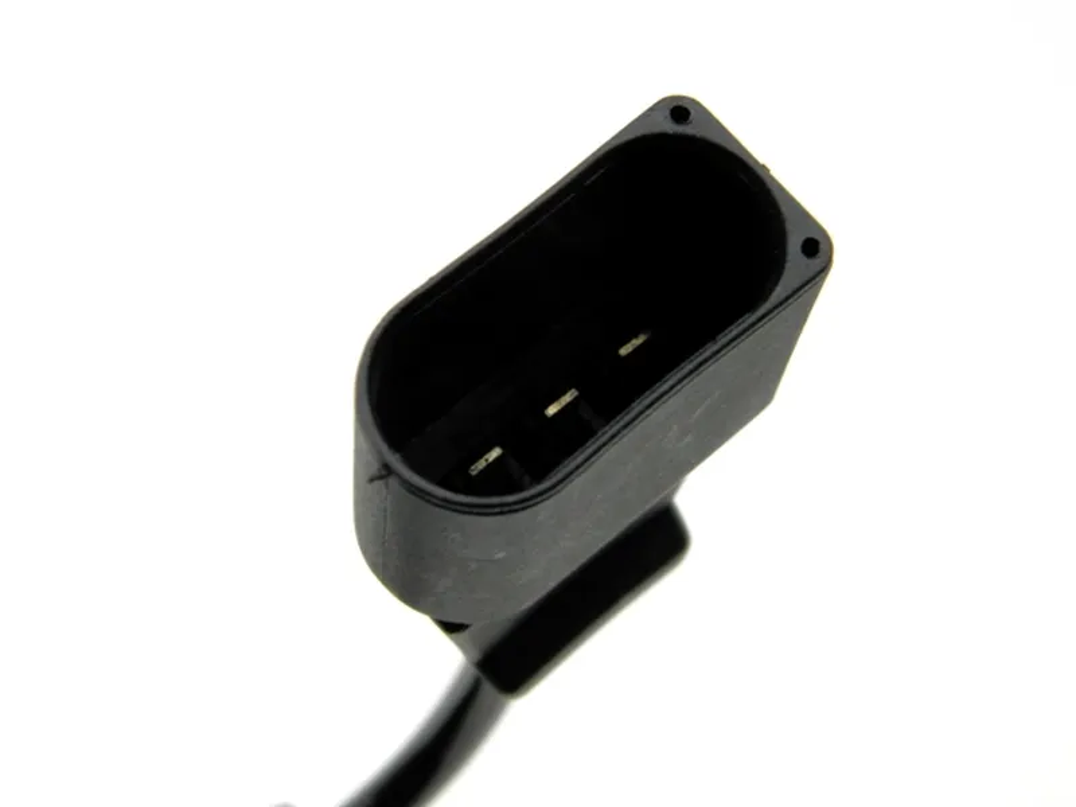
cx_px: 538
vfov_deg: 18.0
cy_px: 404
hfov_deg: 23.8
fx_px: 2549
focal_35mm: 82
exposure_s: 1/160
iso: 80
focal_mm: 14.6
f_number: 4.2
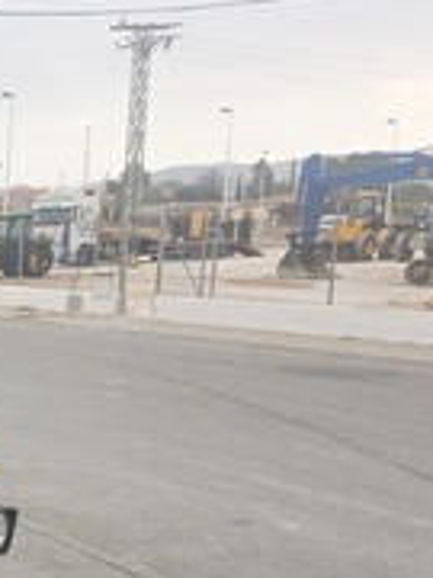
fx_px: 1167
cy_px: 478
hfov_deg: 16.9
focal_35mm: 70
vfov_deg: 27.1
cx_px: -374
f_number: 1.7
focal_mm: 6.3
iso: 12
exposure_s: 1/100
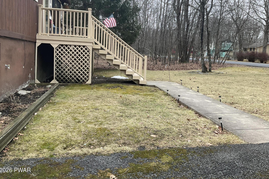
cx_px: 132
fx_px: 232
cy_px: 76
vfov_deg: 42.2
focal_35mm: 31
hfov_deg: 60.3
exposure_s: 1/378
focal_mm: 3
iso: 25
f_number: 1.8
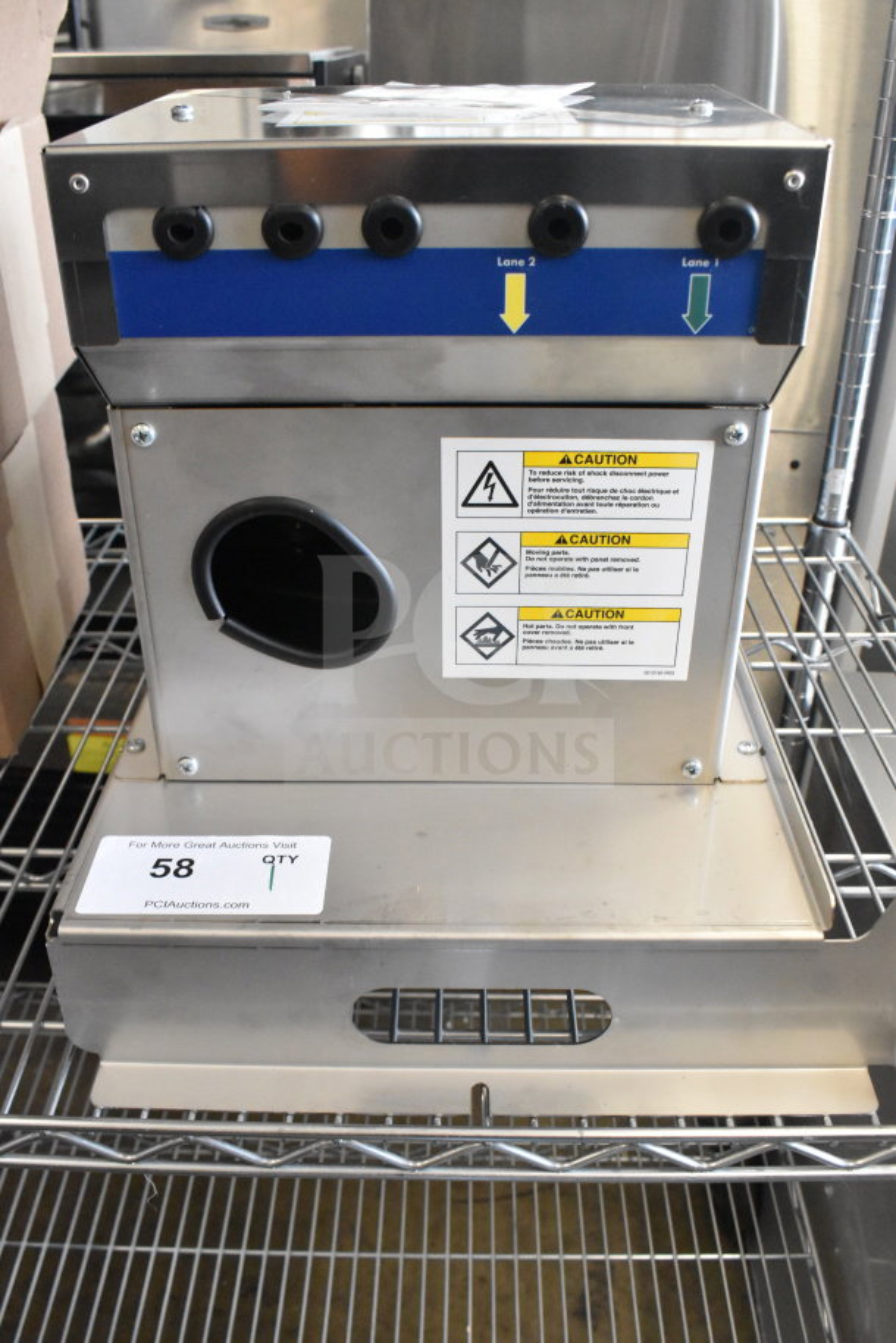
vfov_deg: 59.5
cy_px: 672
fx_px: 1176
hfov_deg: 41.7
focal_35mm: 32
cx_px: 448
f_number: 8
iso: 6400
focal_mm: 21
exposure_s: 1/250
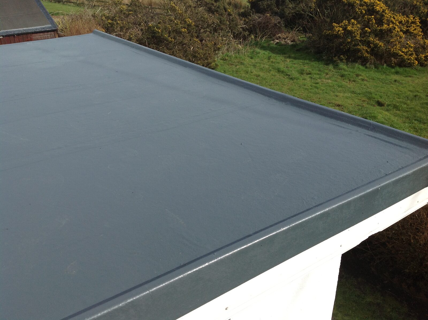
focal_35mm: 35
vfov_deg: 40.6
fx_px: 432
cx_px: 214
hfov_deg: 52.7
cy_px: 160
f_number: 2.4
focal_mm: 4.28
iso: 50
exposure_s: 1/2160
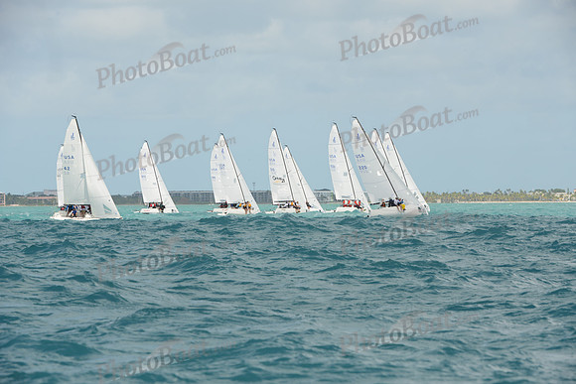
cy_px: 192
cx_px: 288
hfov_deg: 10.3
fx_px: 3201
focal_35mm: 200
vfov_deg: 6.9
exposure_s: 1/500
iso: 200
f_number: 9
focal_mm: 200
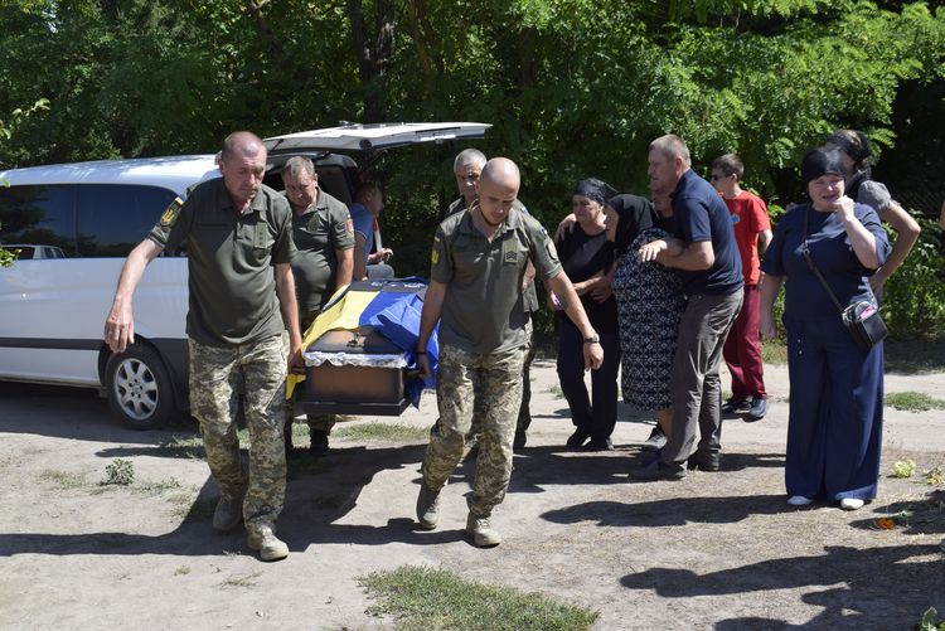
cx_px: 472
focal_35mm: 42
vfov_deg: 31.9
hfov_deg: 46.4
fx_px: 1103
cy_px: 316
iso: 200
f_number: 8
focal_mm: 28
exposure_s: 1/250
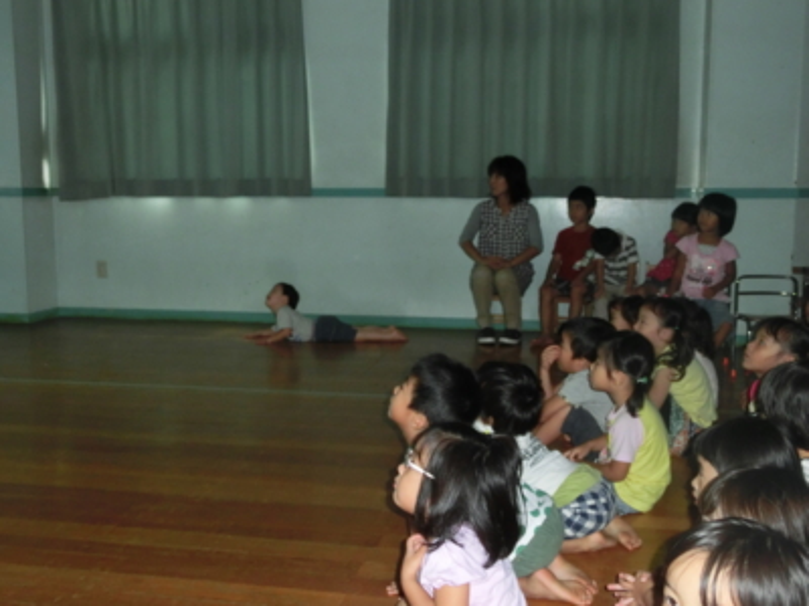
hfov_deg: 49.0
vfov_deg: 37.7
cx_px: 404
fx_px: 888
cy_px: 303
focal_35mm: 38
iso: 400
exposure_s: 1/15
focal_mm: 6.67
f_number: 3.9
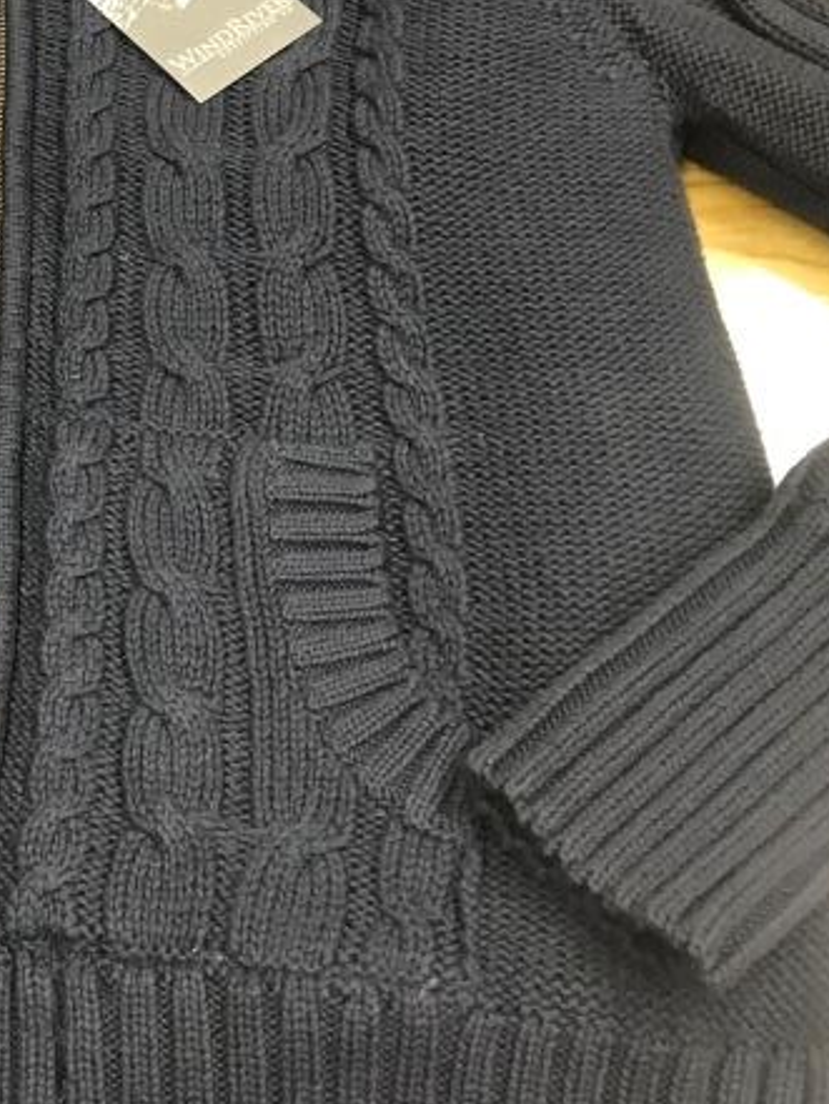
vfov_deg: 29.3
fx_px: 2075
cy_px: 268
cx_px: 5
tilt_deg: -56.5
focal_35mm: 65
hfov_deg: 21.8
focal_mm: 3.99
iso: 50
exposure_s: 1/15
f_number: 1.8
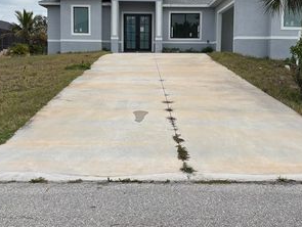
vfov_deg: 32.7
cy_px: 75
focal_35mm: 44
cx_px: 159
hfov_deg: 42.9
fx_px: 384
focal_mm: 5.96
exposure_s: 1/4082
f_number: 1.6
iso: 50
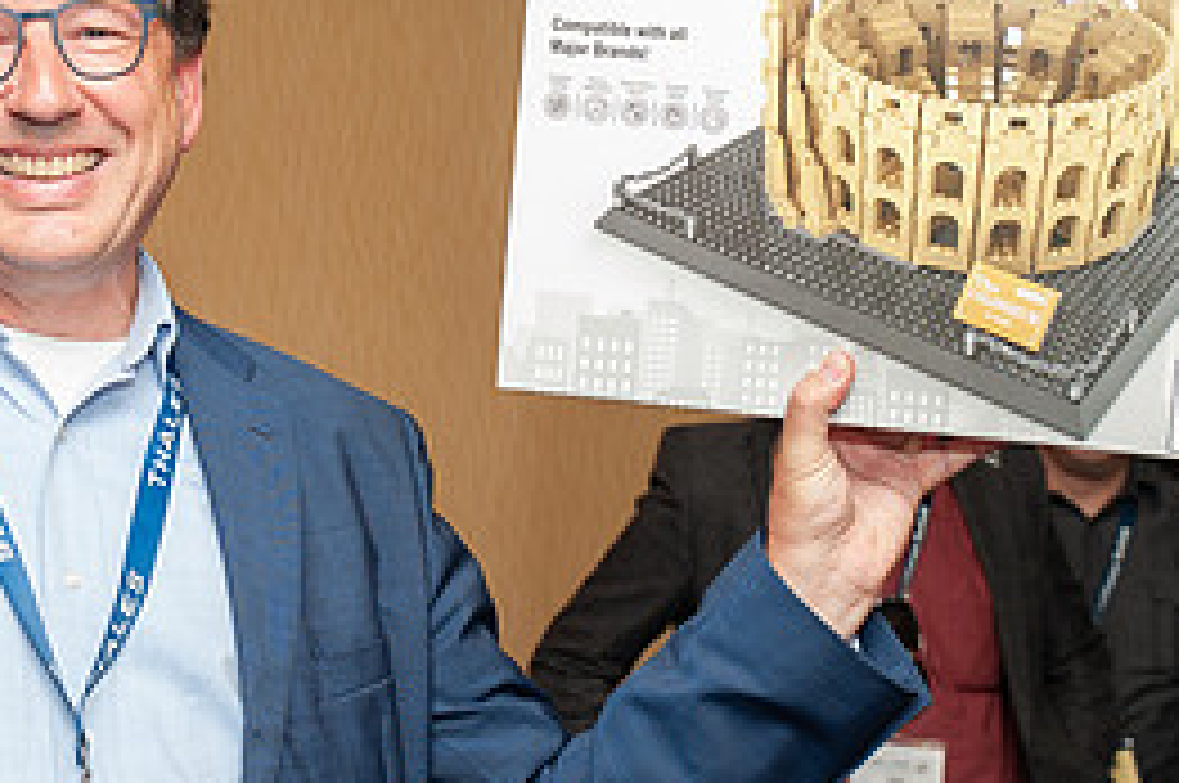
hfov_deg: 18.9
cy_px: 227
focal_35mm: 108
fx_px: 3533
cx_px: 342
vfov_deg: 12.6
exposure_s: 1/160
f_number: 7.1
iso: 640
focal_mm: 42
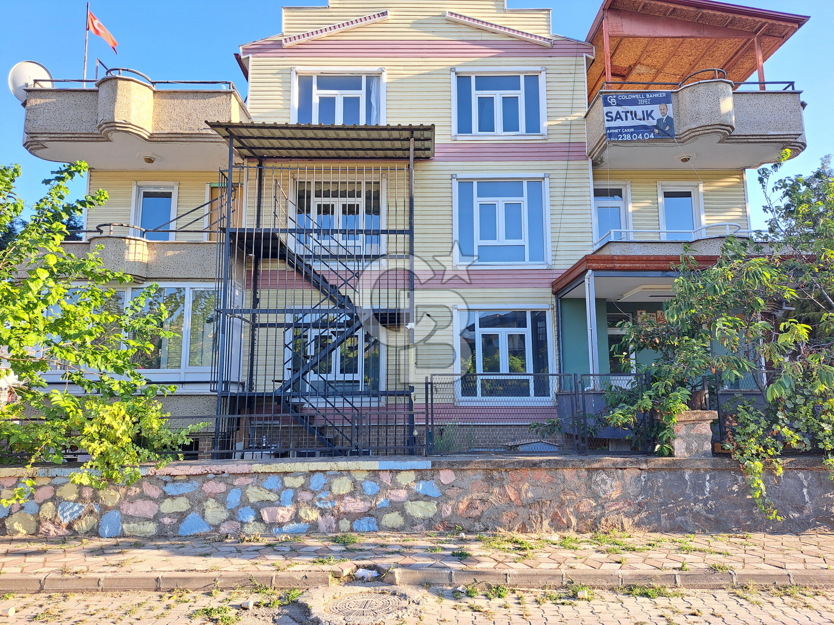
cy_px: 312
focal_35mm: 24
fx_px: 578
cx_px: 417
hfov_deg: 71.6
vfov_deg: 56.8
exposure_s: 1/258
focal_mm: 5.23
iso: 50
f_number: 1.8
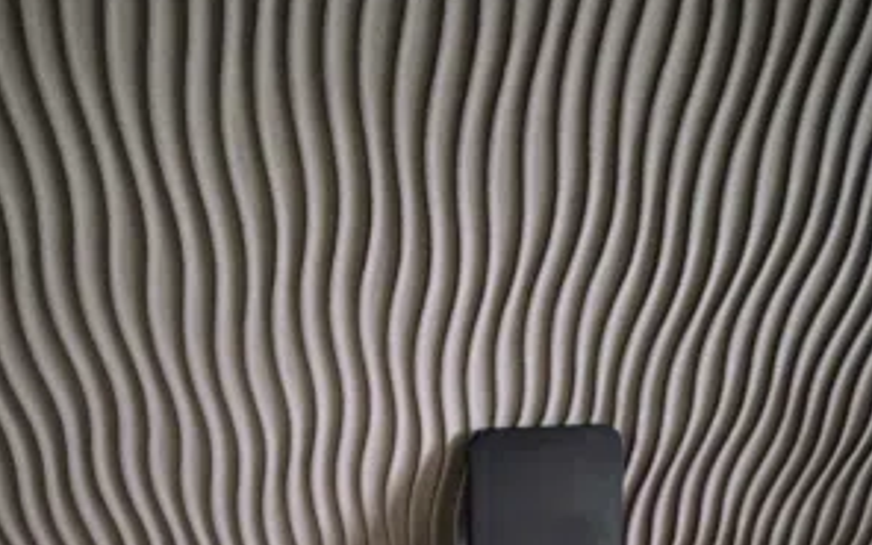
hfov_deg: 58.1
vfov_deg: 35.3
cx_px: 439
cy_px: 521
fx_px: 784
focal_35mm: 33
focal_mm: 5.4
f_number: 1.8
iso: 1600
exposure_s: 1/25
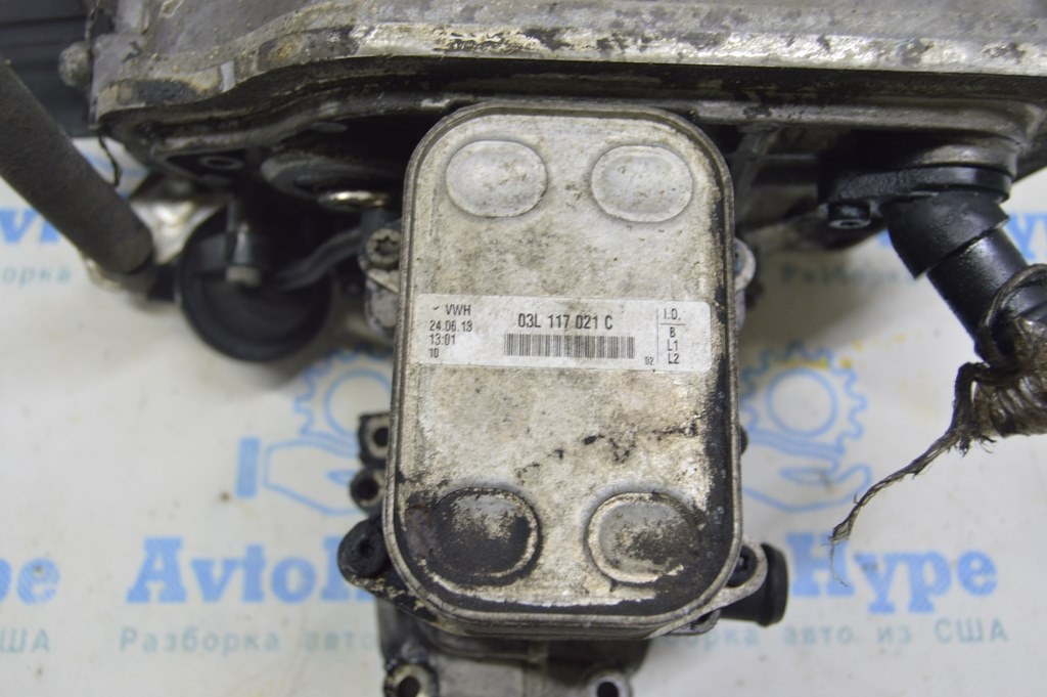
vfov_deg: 34.2
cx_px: 524
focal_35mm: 39
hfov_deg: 49.6
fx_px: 1133
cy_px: 348
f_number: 5.6
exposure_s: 1/20
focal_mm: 26
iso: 400
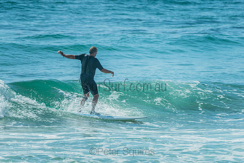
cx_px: 94
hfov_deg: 3.4
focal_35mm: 613
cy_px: 90
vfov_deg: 2.2
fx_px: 4158
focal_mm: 500
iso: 640
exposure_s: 1/200
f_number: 5.6
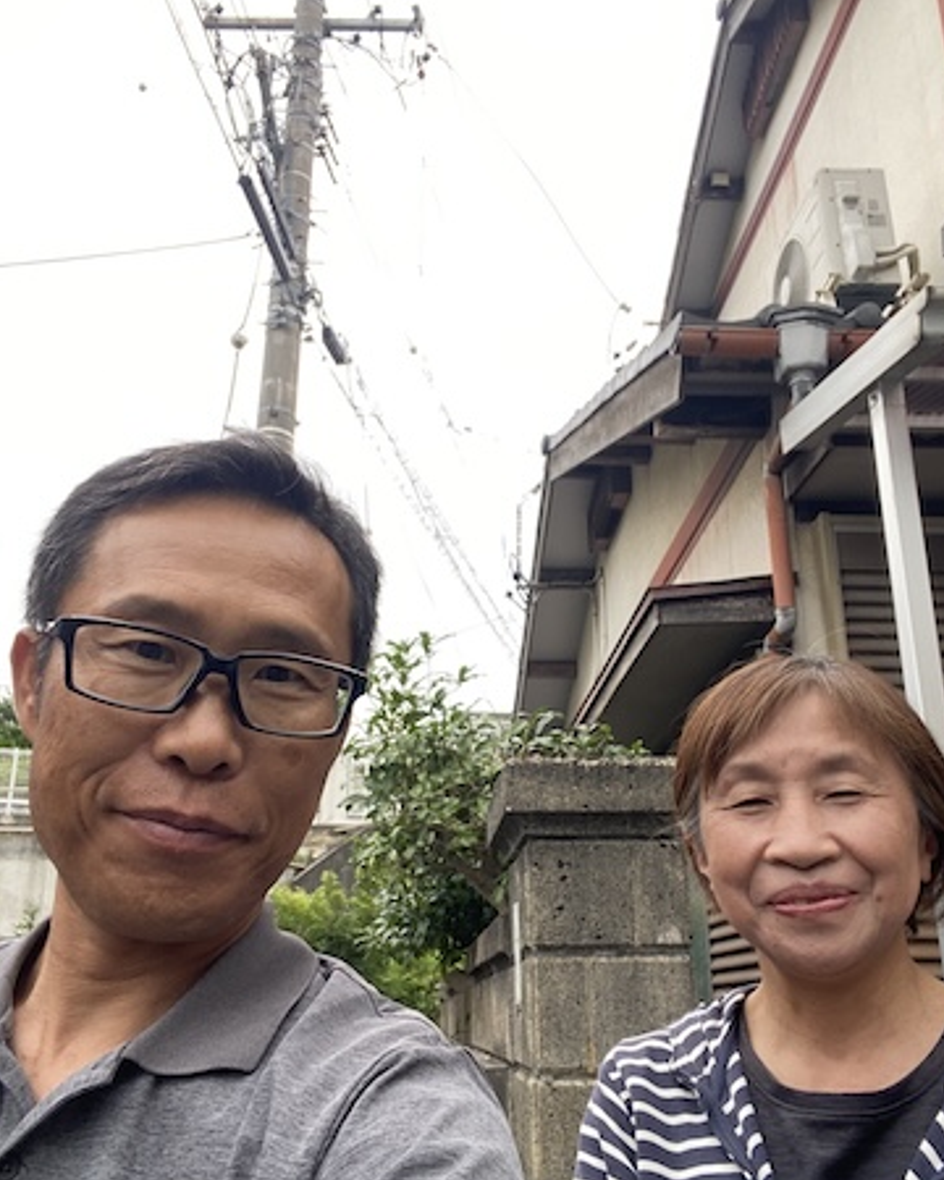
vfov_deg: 55.6
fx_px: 1118
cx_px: 481
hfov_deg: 45.8
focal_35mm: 32
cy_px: 636
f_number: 2.2
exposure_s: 1/109
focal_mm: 2.71
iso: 100
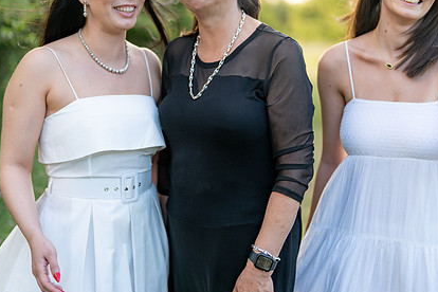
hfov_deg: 28.8
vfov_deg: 19.4
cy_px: 98
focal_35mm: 70
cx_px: 206
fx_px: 852
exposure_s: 1/1000
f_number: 1.2
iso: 100
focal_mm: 50
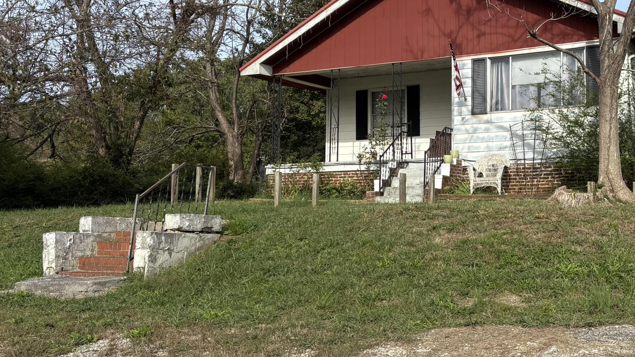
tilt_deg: +3.4
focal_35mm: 48
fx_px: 808
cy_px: 167
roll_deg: +0.5
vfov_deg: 24.9
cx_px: 434
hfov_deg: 42.2
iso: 50
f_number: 1.6
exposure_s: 1/2151
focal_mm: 5.96
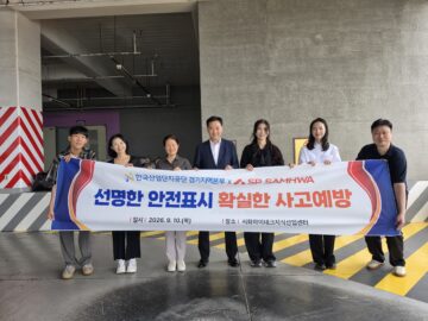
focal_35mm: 23
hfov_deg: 73.9
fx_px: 284
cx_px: 214
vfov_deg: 58.9
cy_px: 160
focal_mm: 6.5
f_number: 1.4
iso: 16
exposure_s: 1/120
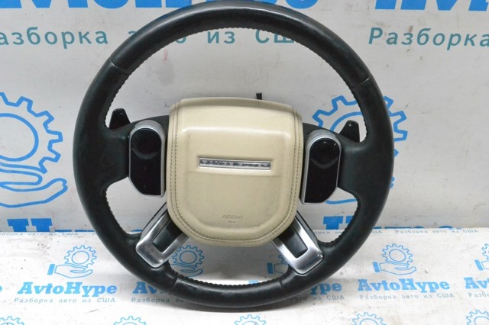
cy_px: 162
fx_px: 570
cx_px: 244
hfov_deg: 46.4
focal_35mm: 42
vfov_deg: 31.9
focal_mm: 28
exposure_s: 1/125
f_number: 10
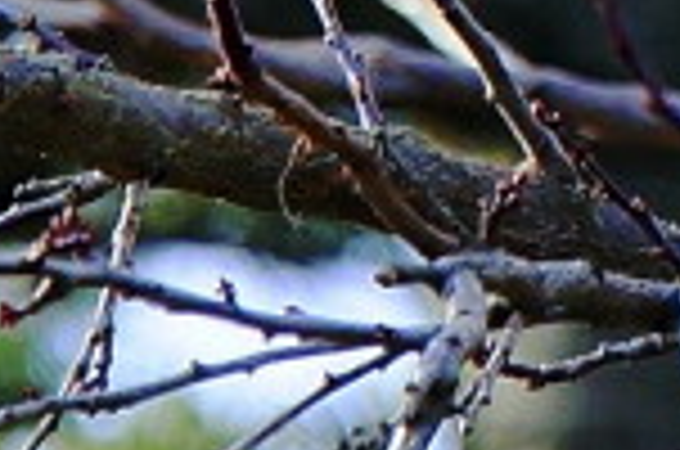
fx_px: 62541
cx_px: 1522
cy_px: -94
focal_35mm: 3318
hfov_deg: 0.6
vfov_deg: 0.4
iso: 400
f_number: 7.1
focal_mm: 500
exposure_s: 1/250
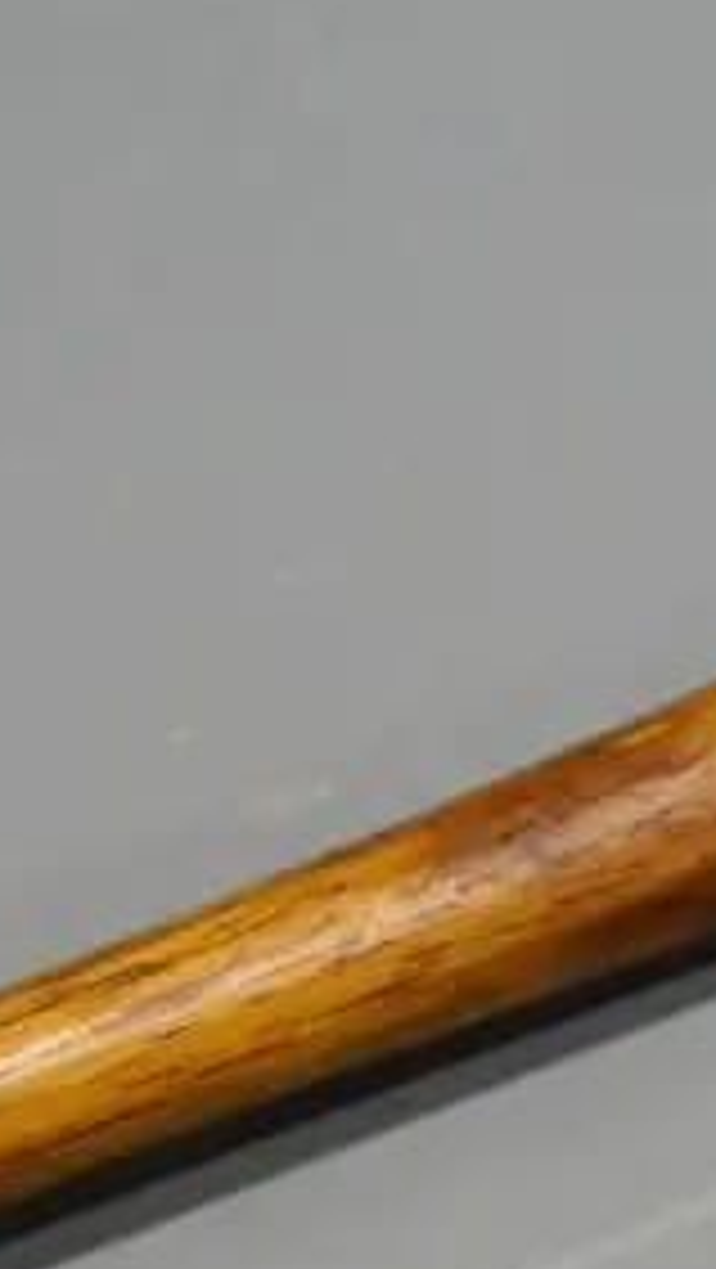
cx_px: 1572
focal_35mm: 174
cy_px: 976
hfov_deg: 6.7
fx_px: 5862
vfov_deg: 12.3
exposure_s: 1/125
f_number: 5.6
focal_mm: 22
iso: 1600
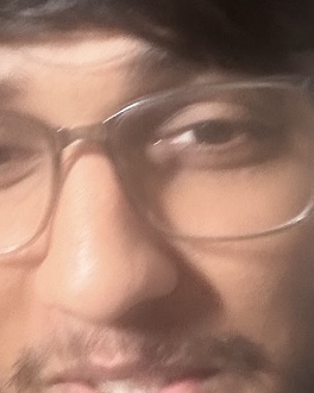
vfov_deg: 21.0
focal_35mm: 91
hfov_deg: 16.1
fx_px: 1057
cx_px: -82
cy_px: 127
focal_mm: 2.69
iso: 640
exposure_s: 1/27
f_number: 1.9
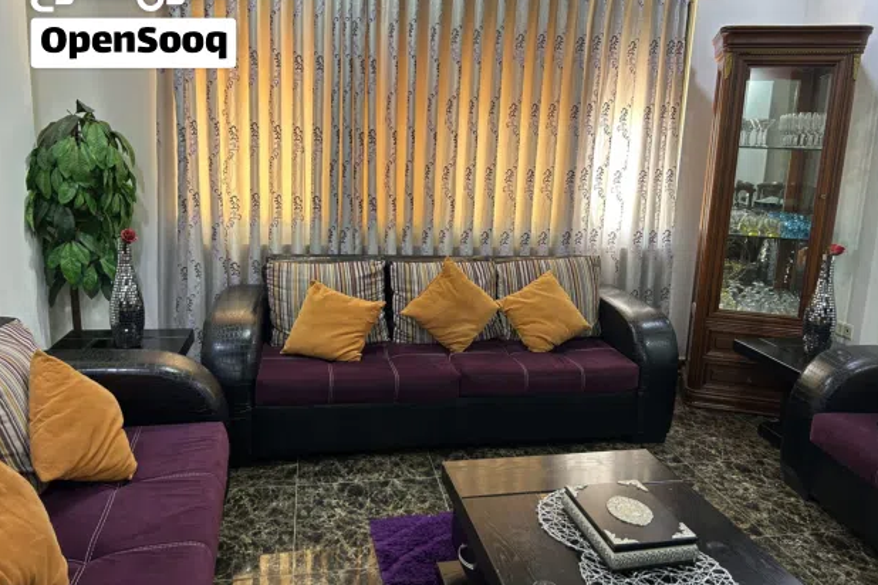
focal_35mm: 28
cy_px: 273
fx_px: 683
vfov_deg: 46.4
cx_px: 450
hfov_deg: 65.5
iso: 100
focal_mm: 5.7
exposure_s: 1/50
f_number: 1.5
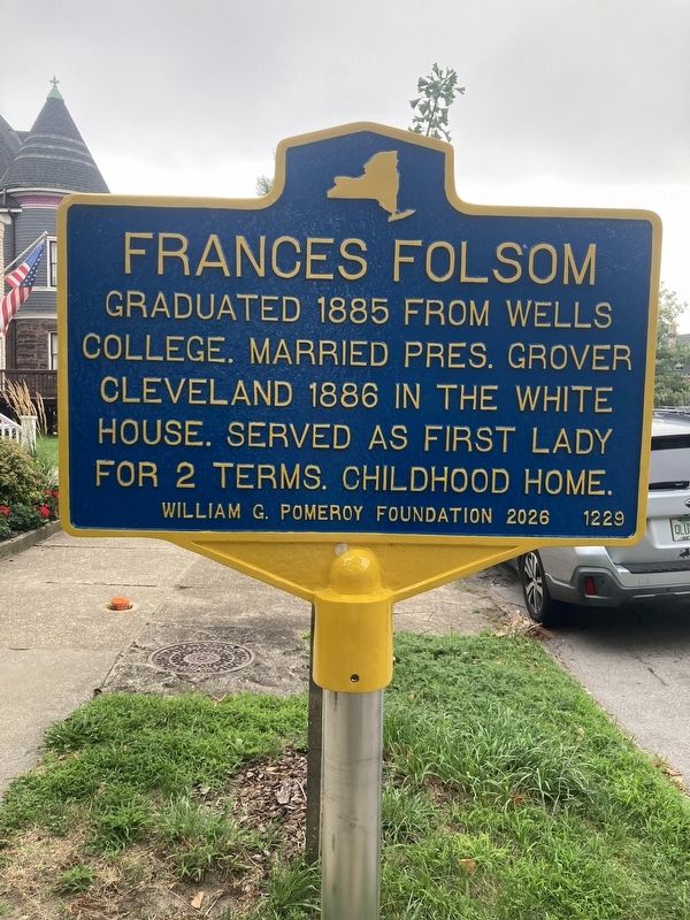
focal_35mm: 28
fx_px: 744
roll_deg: -0.8
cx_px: 345
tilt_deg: -2.7
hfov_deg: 49.7
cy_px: 460
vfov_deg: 63.4
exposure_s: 1/121
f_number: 1.8
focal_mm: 3.99
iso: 40
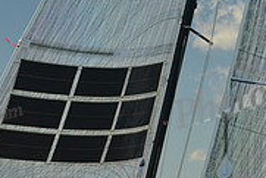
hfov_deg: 9.2
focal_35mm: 224
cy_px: 188
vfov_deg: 6.1
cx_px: 100
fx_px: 1656
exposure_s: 1/800
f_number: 5.6
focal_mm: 70
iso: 400
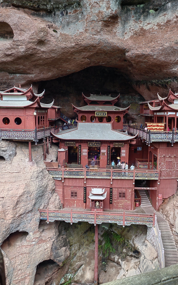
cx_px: 102
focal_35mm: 33
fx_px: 256
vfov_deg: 58.1
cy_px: 143
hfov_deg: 38.3
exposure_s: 1/130
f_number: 1.9
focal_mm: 5.52
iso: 50
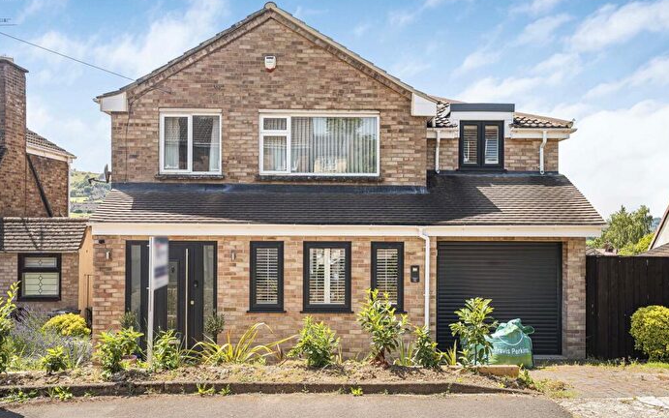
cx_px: 336
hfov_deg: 61.2
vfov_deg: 40.6
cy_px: 196
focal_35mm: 31
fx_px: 565
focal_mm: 30
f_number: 8
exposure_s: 1/125
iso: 100
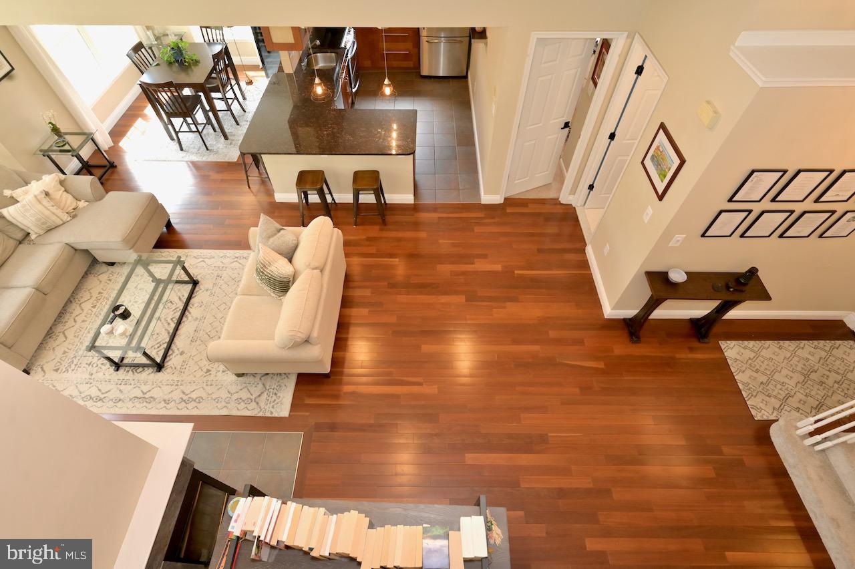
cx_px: 428
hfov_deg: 91.6
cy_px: 284
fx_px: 415
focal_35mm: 18
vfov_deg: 68.8
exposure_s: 1/50
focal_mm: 17.5
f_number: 7.1
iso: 800
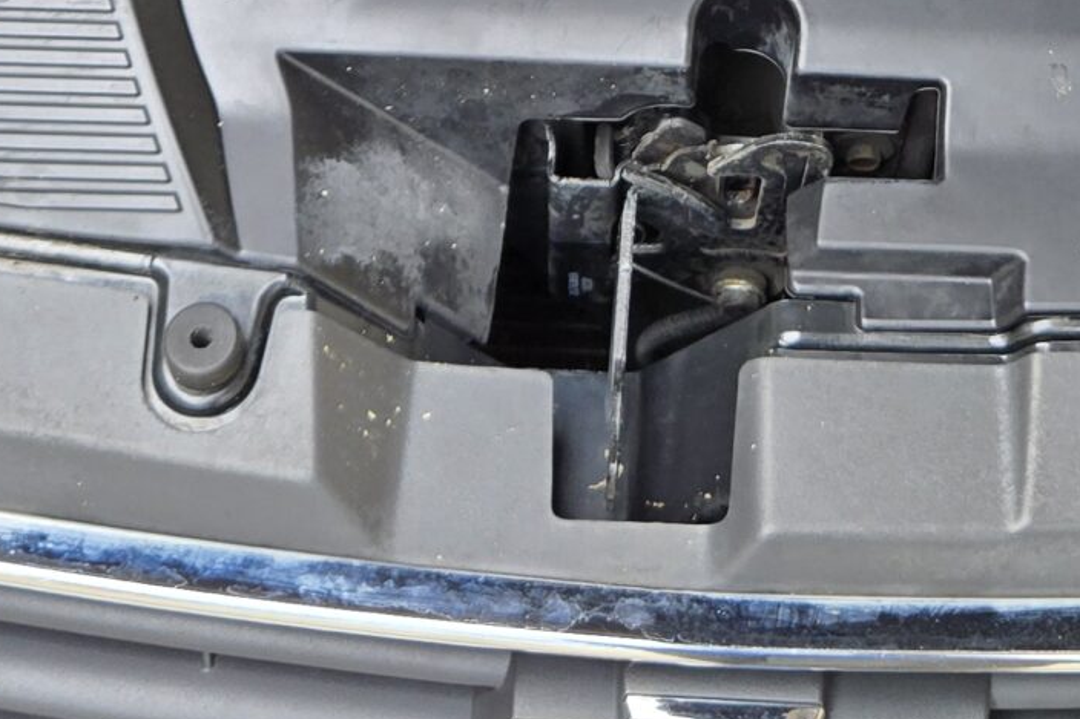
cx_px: 666
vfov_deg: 14.2
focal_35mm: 87
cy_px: -498
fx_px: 2609
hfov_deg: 23.3
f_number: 1.8
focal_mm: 5.4
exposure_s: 1/180
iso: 32
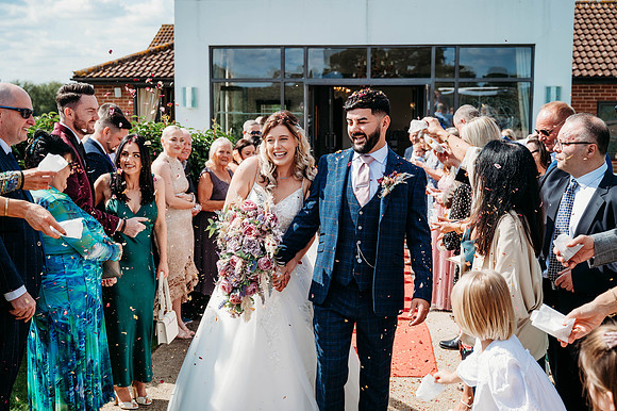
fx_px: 805
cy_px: 206
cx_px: 308
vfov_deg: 28.6
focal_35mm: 47
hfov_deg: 41.9
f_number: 5
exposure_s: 1/800
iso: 220
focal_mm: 47
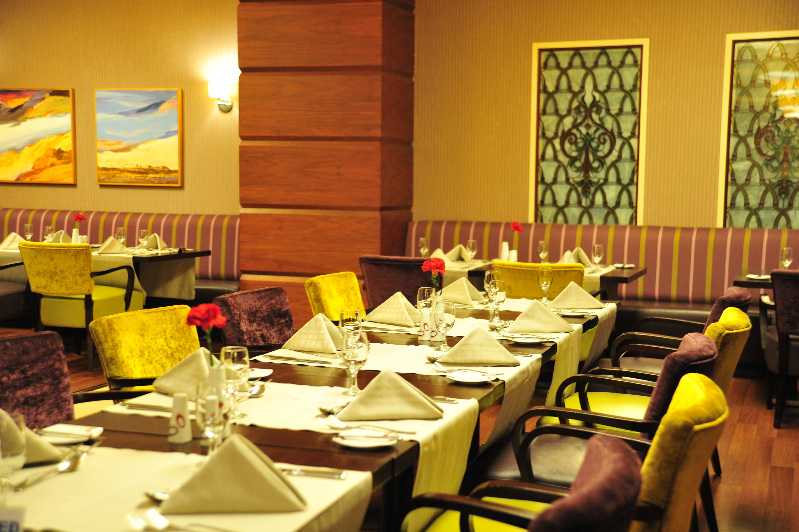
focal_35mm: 50
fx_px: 1109
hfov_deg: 39.6
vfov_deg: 27.0
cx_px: 400
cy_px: 266
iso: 1250
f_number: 3.5
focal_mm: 50
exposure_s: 1/15
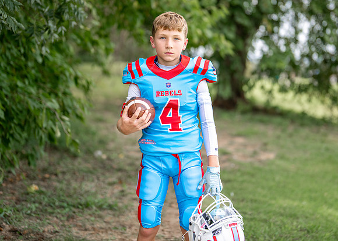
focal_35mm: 71
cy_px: 85
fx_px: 682
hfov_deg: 27.8
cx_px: 181
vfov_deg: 20.0
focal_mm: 50
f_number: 1.2
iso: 100
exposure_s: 1/2500
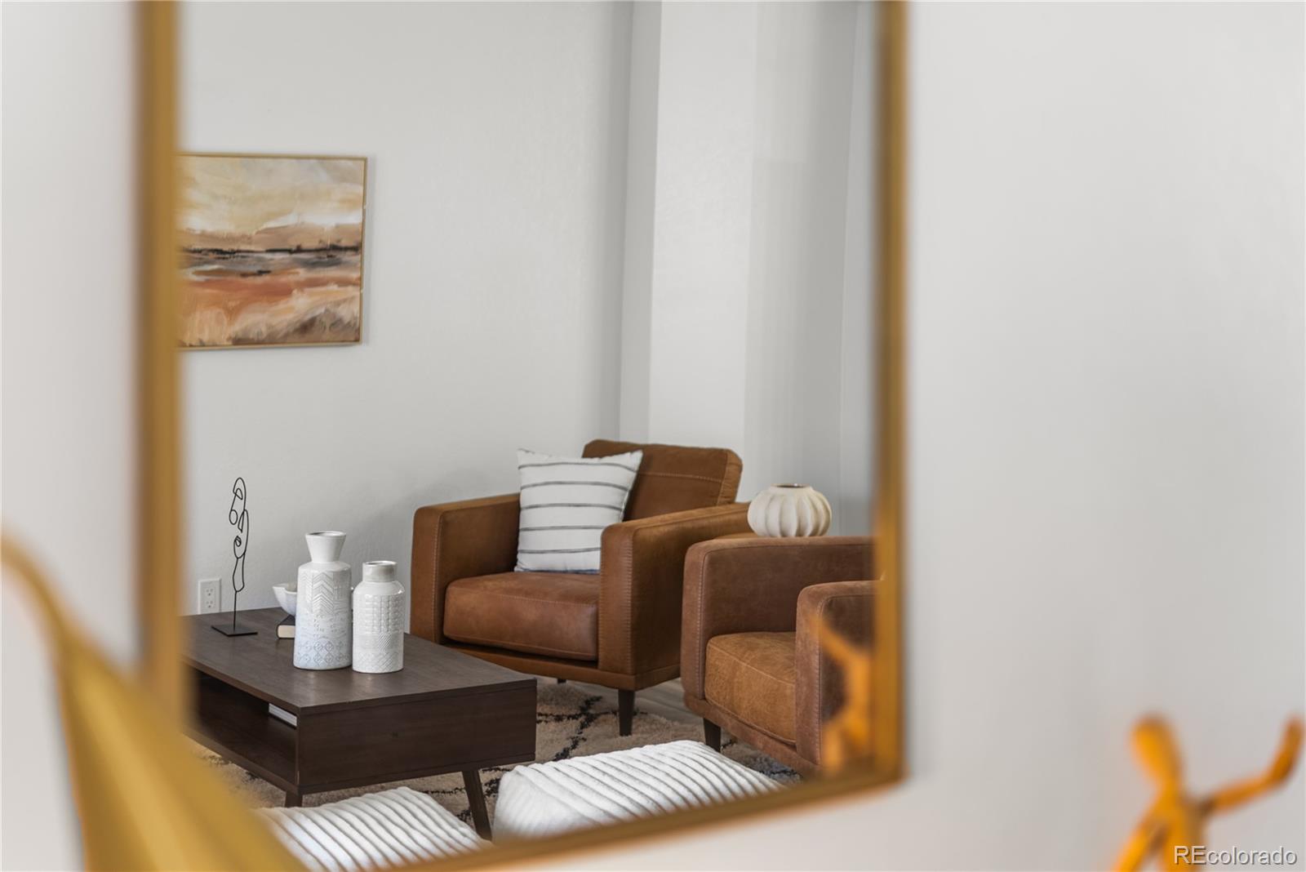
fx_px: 1814
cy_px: 436
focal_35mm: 50
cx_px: 653
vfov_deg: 27.0
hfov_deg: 39.6
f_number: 1.8
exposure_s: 1/30
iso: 200
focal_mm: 50
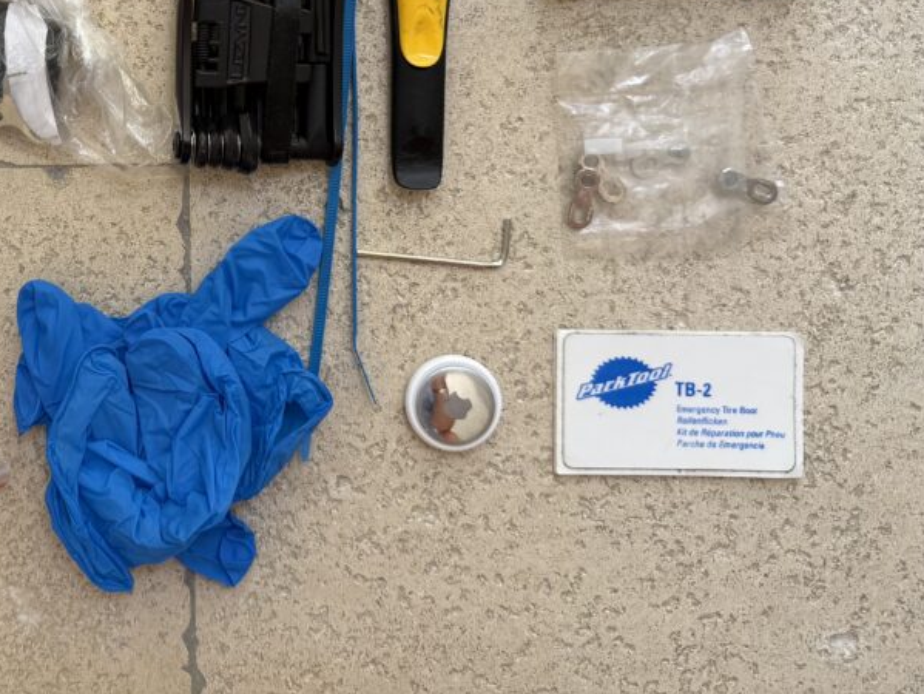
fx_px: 1095
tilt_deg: -87.7
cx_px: 140
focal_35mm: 41
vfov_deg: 33.8
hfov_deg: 42.9
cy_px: 105
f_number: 1.78
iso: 160
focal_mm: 6.76
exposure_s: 1/121
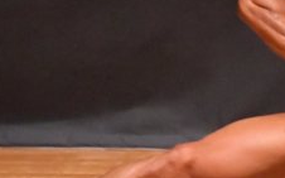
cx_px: 321
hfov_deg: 1.3
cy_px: 74
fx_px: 12227
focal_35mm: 1575
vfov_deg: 0.8
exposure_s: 1/400
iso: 12800
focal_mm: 300
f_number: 5.6
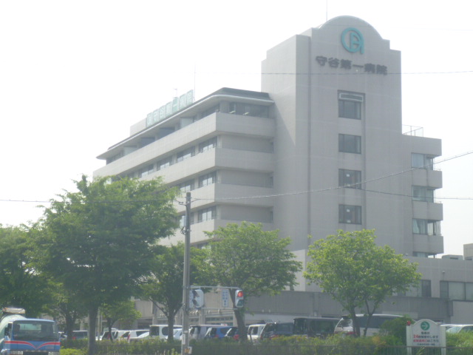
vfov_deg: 19.1
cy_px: 178
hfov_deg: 25.3
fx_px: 1052
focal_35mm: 77
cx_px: 236
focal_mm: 13.8
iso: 100
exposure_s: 1/400
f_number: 5
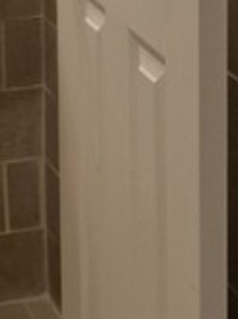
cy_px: -128
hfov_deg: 10.5
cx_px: 45
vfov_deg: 13.5
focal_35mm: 140
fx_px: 1288
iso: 400
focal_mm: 15
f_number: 3
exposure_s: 1/60
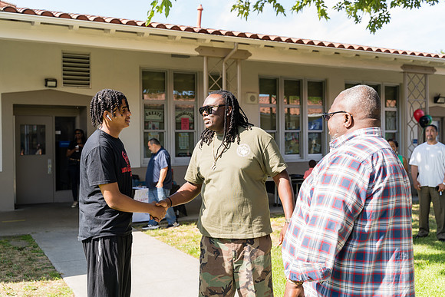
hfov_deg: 48.4
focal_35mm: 40
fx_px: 495
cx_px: 222
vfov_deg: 33.4
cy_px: 148
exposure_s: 1/250
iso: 125
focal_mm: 40
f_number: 4
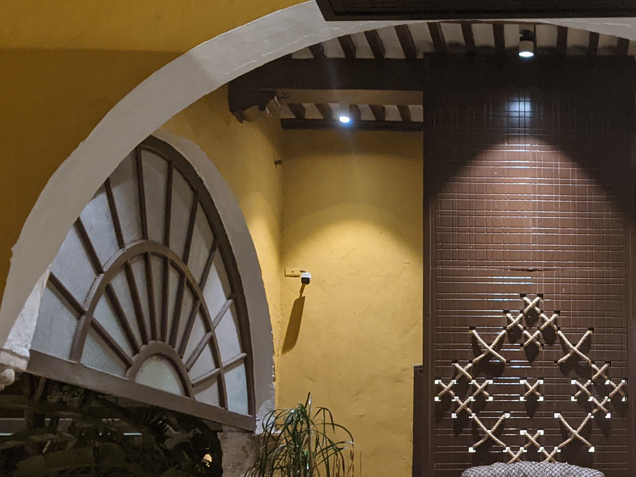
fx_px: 1121
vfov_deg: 23.6
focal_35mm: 61
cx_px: 557
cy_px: 397
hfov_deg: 30.5
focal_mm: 4.44
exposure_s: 1/59.9
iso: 238
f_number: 1.8
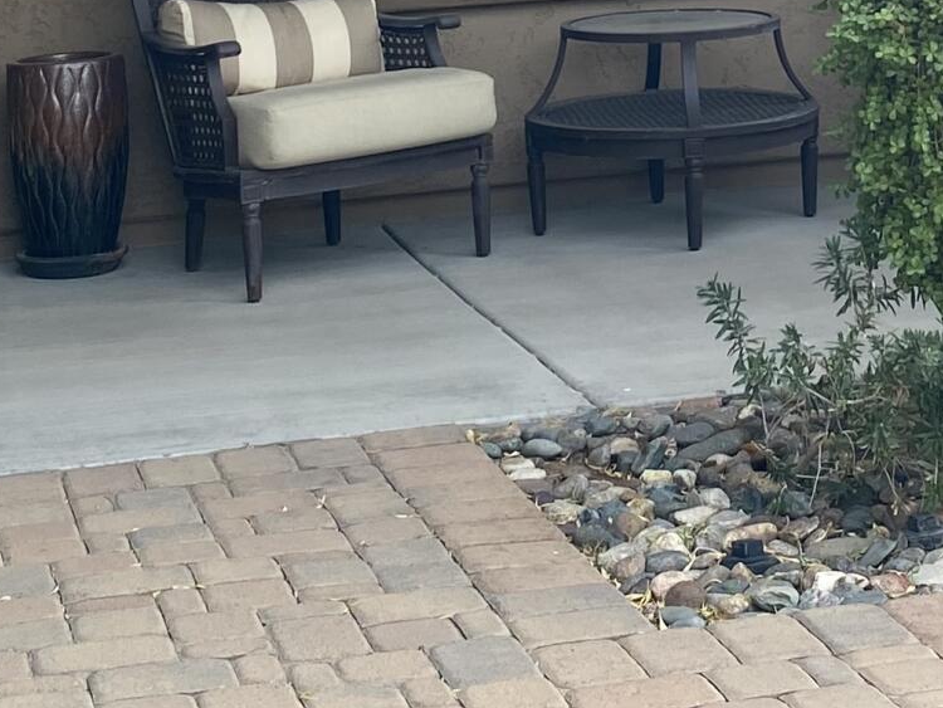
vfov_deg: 13.5
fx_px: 2834
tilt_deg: +2.0
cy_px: -331
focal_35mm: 104
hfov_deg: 18.7
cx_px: 762
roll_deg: +2.2
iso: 32
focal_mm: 4.25
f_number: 1.8
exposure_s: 1/549
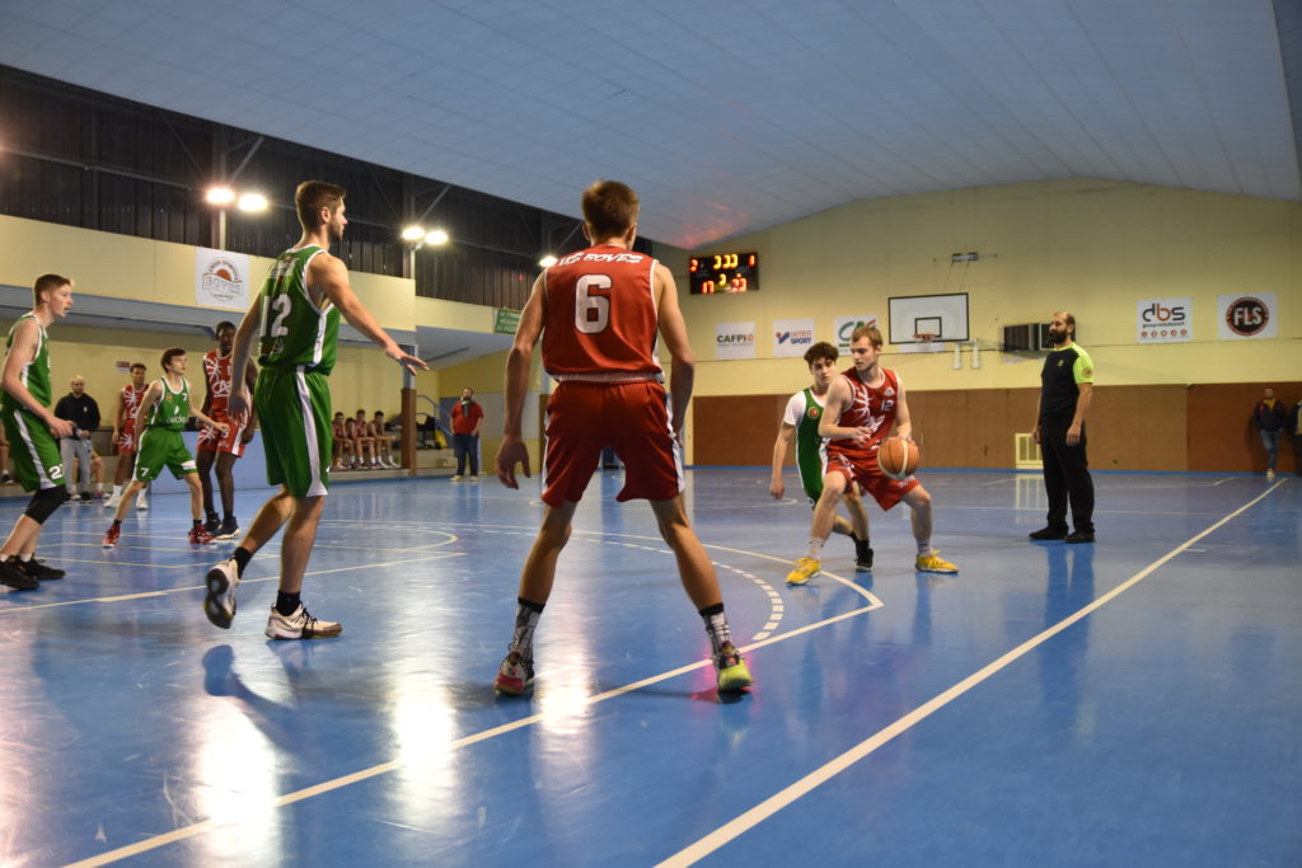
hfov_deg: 57.2
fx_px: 1194
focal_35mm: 33
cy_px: 434
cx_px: 651
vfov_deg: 40.0
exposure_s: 1/250
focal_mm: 22
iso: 1000
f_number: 2.8
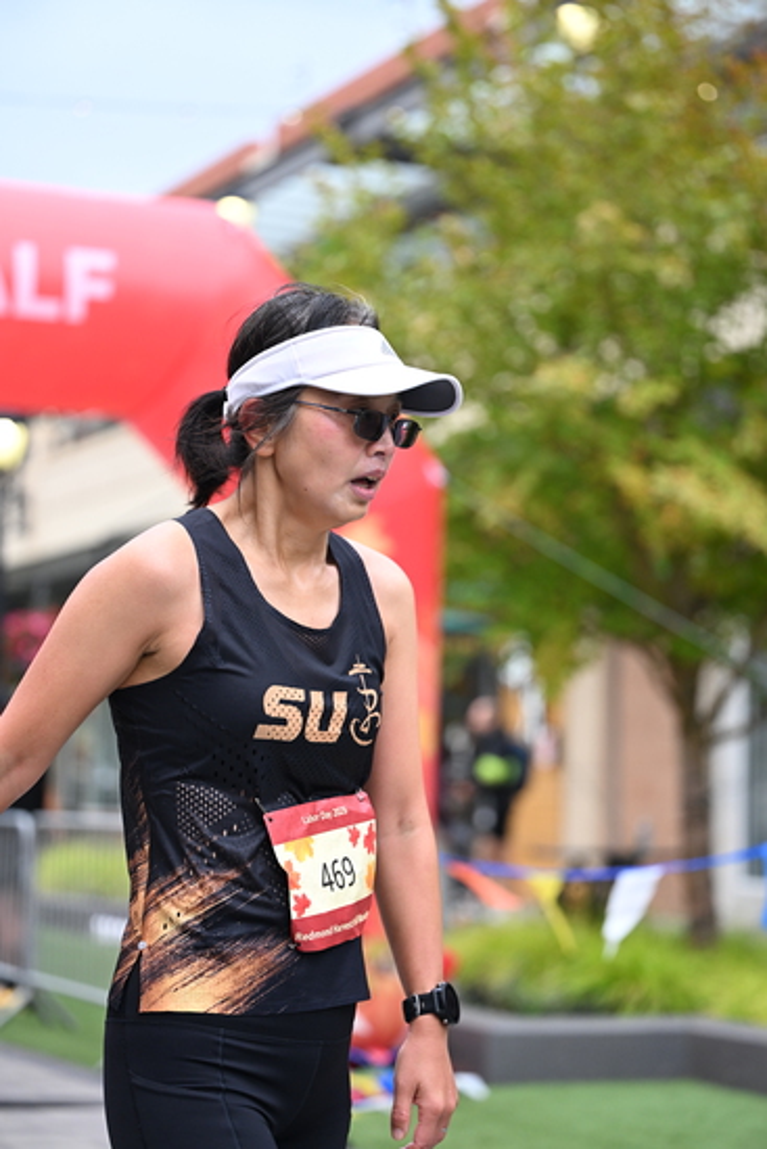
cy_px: 574
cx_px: 384
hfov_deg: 16.5
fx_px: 2651
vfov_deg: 24.5
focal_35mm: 83
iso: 1000
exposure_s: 1/2000
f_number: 2.8
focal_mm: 83
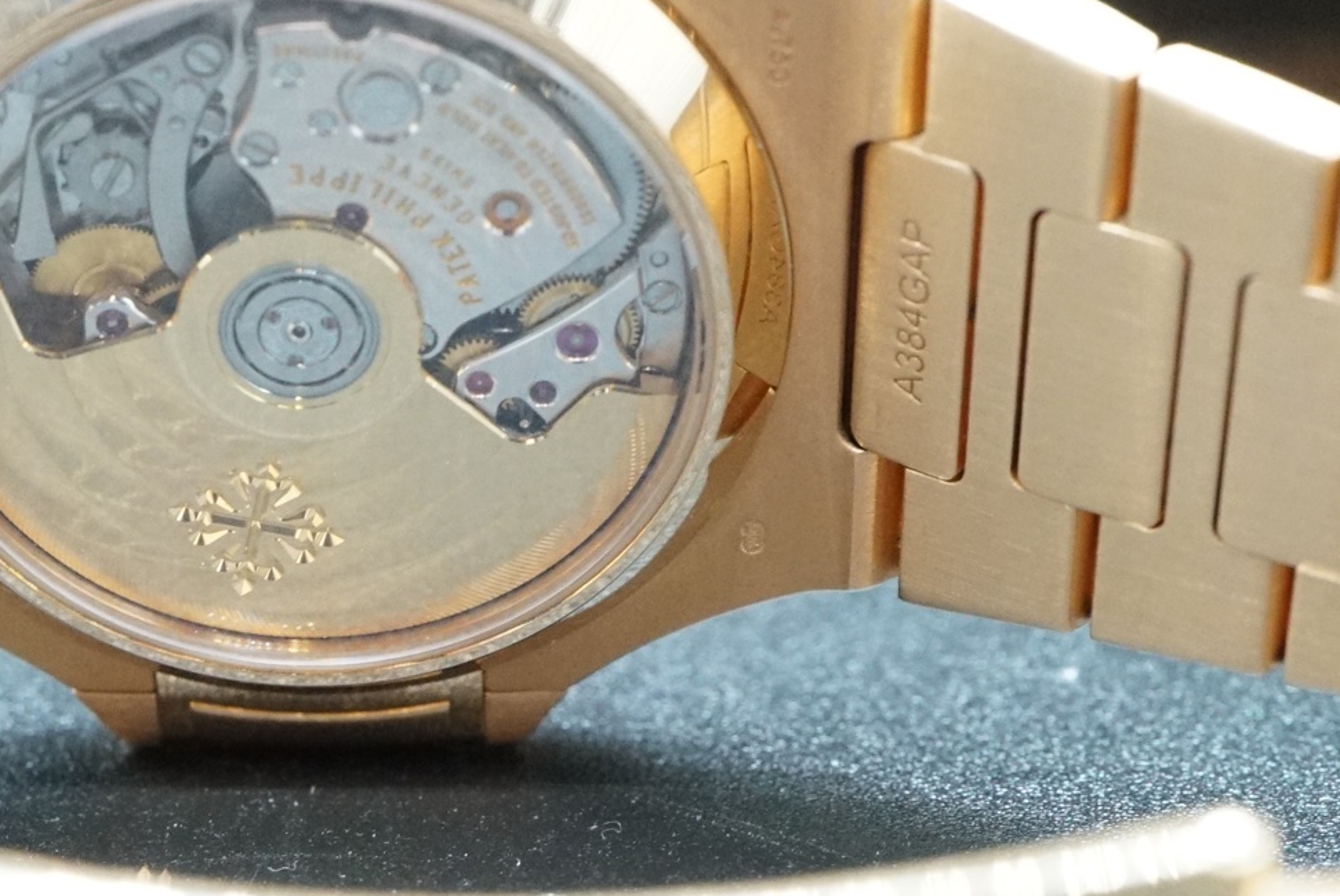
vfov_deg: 13.3
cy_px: 624
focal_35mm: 103
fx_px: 3837
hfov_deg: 19.6
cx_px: 269
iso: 10000
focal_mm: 50
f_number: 9
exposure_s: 1/160
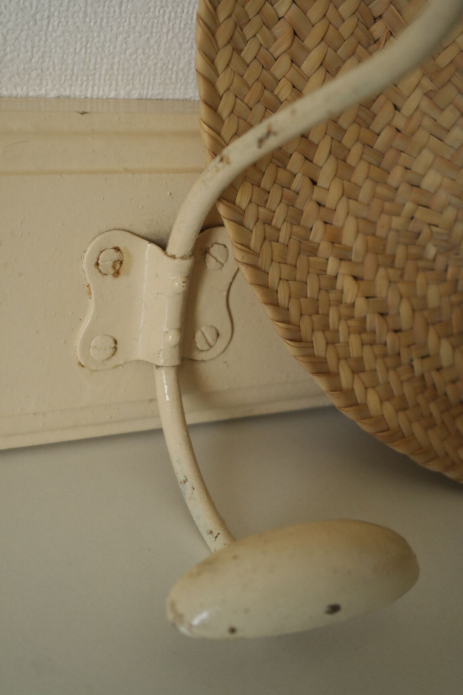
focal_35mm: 58
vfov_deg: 34.5
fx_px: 1119
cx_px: 232
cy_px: 348
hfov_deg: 23.4
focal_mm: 38
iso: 800
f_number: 5.6
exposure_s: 1/50
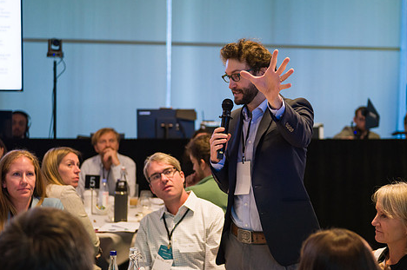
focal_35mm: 72
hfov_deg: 28.1
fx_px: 813
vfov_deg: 18.9
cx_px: 237
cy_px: 136
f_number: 3.2
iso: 1600
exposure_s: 1/200
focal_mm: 56
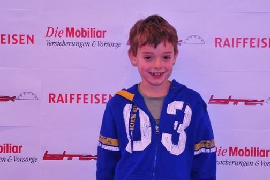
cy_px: 68
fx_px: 742
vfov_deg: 13.8
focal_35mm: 99
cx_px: 157
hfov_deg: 20.6
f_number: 4.5
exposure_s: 1/60
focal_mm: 52
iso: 500
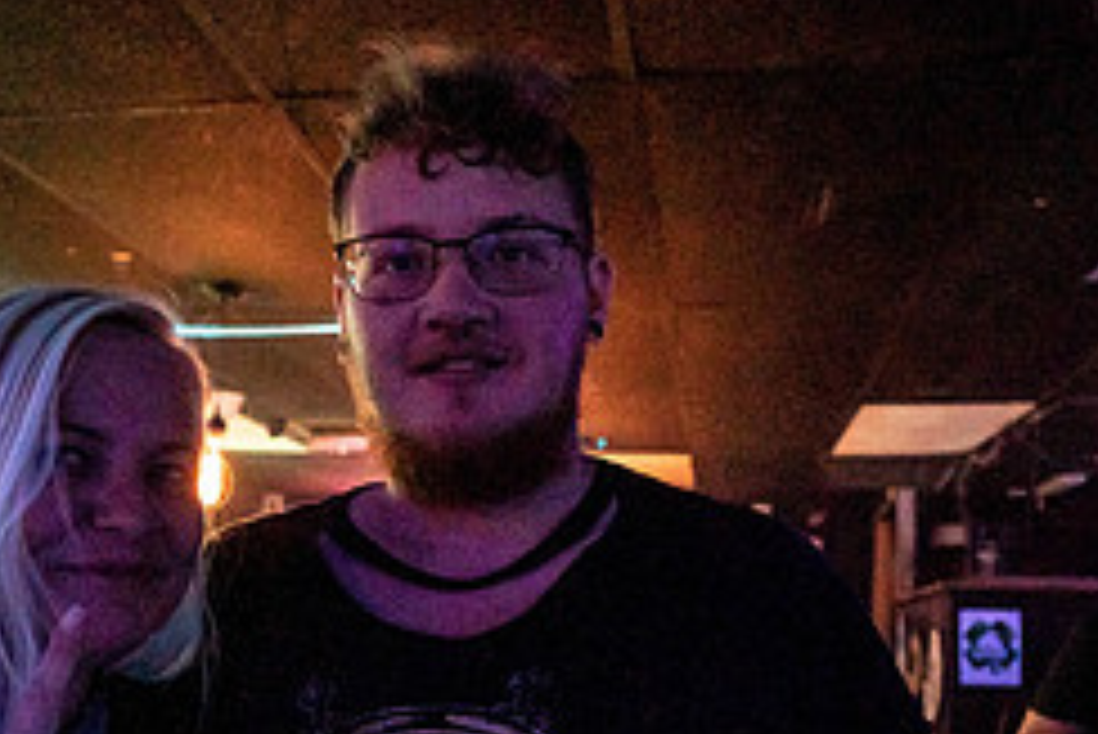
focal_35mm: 37
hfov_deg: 51.8
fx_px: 1129
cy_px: 529
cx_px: 508
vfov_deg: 35.4
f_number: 2.8
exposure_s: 1/200
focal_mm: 14
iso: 3200
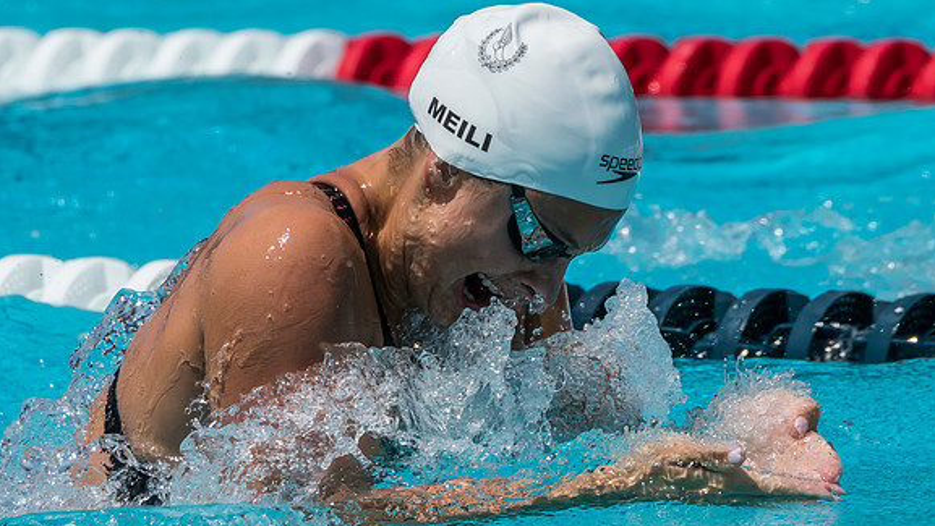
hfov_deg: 2.4
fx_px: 22246
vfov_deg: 1.4
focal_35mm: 897
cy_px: 286
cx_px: 419
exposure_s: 1/2000
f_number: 7.1
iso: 250
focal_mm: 280
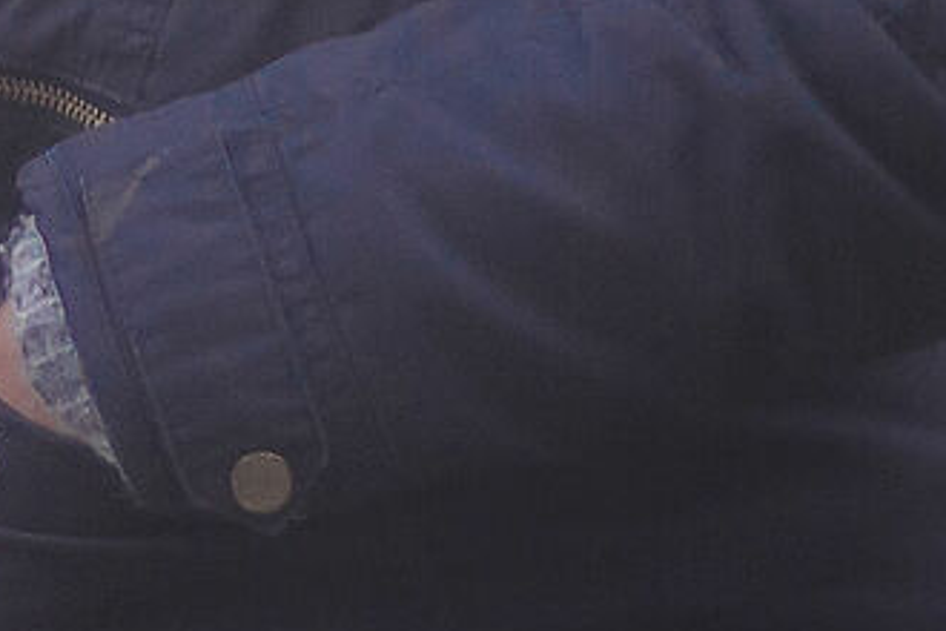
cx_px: -404
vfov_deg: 1.5
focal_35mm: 924
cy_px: -1206
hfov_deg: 2.2
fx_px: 24279
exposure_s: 1/250
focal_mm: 85
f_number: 1.4
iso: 400
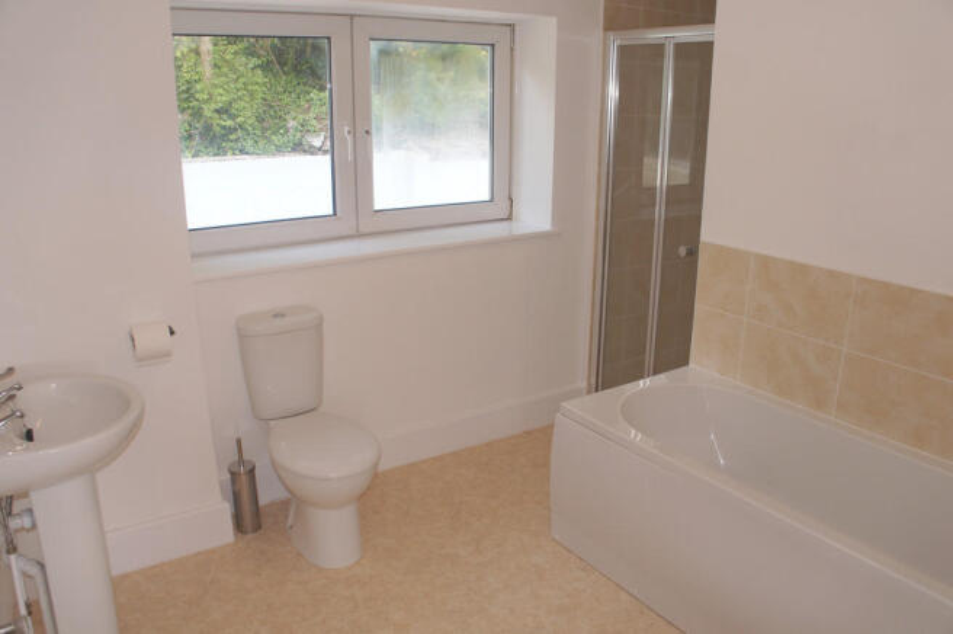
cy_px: 317
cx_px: 476
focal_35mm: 27
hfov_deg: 67.4
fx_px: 714
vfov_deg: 47.8
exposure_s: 1/80
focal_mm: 18
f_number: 4.5
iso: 200
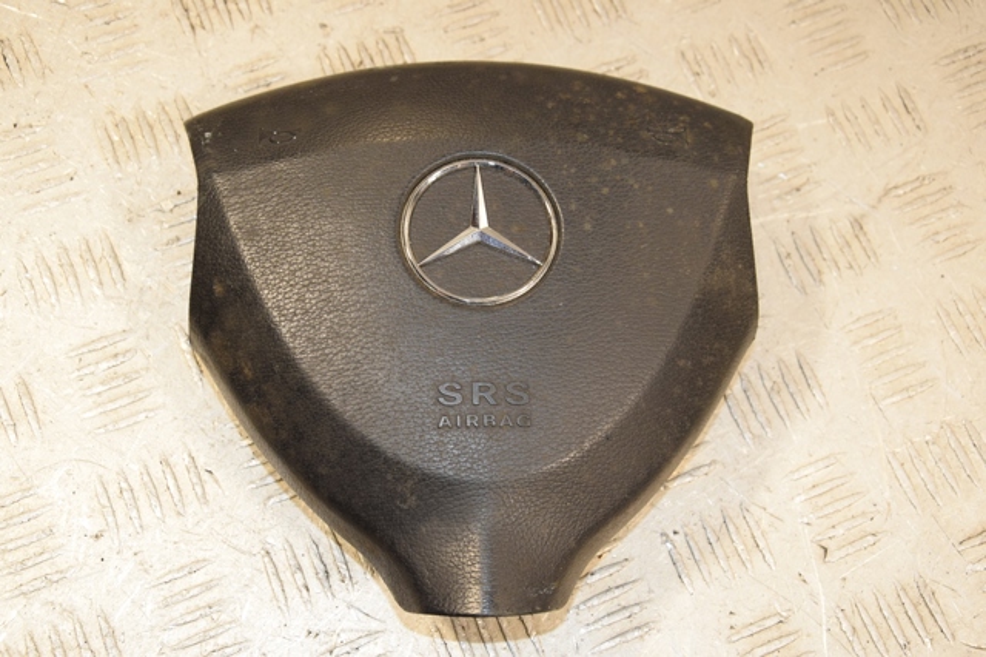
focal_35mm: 57
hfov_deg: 35.1
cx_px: 493
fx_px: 1560
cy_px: 328
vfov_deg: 23.8
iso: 800
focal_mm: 38
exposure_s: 1/200
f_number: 7.1
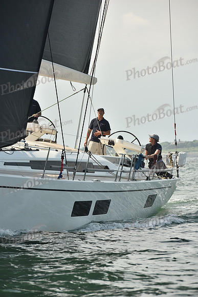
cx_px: 99
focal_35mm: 195
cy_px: 148
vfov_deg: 10.5
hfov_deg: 7.0
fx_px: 1608
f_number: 8
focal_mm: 195
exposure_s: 1/800
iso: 250
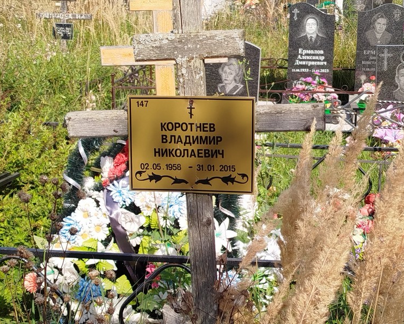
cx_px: 202
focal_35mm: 70
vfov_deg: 21.9
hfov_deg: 27.1
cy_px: 162
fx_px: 837
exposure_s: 1/827
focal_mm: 5.31
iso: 50
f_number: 1.7
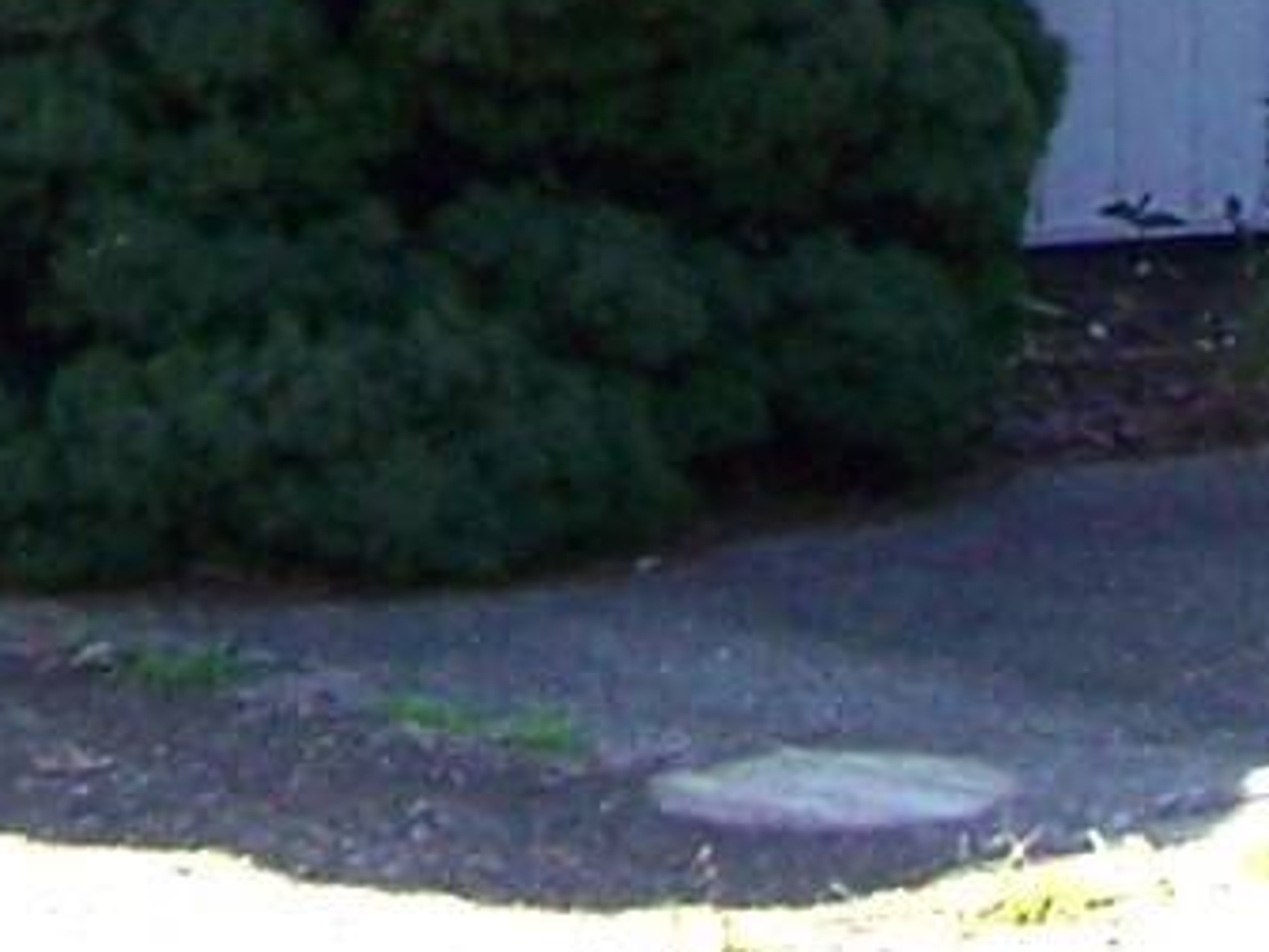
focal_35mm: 293
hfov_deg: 6.7
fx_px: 10741
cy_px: -2063
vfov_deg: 4.8
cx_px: 87
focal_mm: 6.3
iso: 64
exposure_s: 1/320
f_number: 2.8
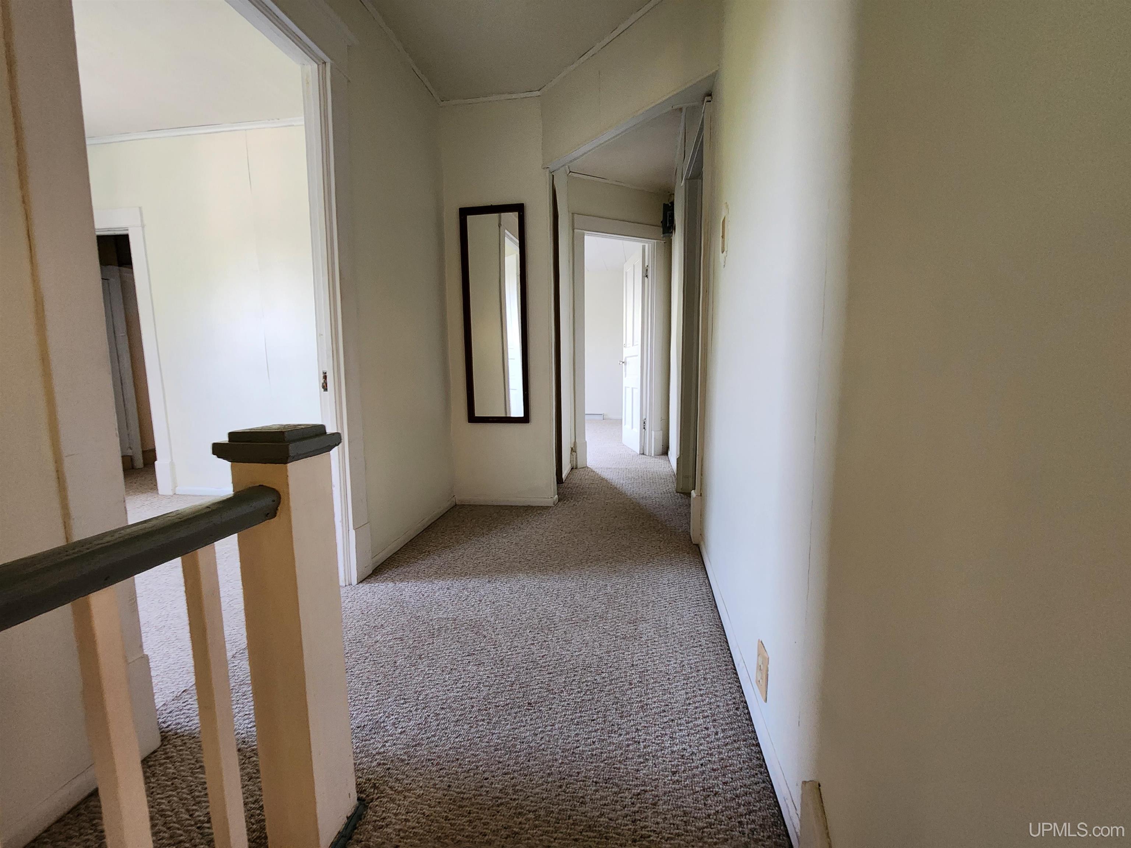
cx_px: 566
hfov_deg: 106.2
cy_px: 424
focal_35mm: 13
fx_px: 425
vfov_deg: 89.9
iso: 320
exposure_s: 1/60
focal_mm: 2.2
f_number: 2.2
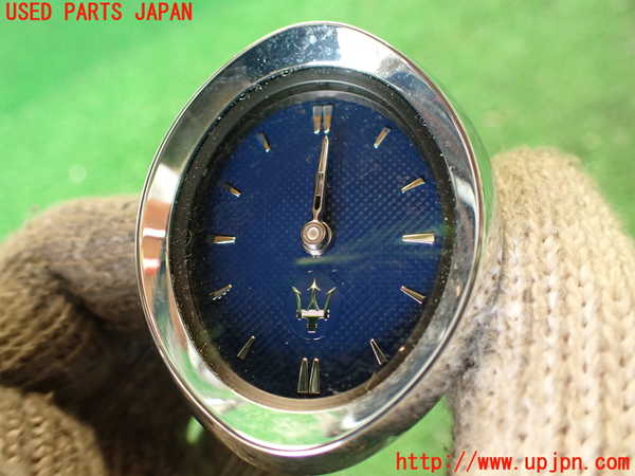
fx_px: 550
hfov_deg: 60.0
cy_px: 238
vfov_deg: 46.8
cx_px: 318
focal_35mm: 30
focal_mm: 5.4
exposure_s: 1/30
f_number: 2.3
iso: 320
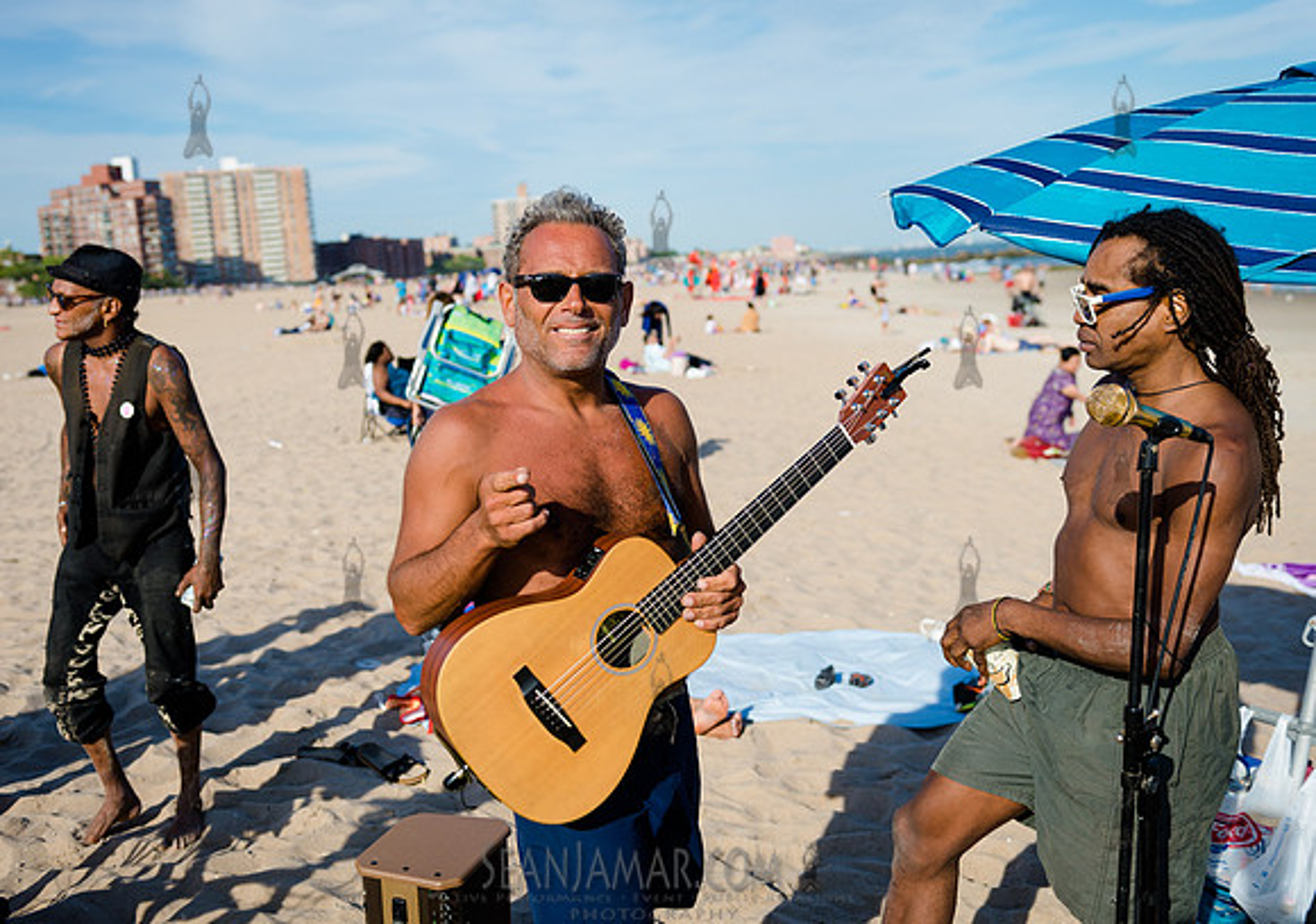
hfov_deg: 50.8
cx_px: 623
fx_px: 1385
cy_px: 462
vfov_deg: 36.9
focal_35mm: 37
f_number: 3.5
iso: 100
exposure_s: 1/1600
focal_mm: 36
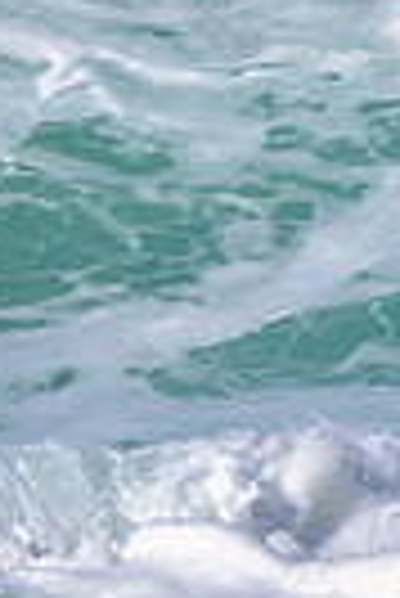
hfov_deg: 0.4
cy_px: 20
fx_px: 65275
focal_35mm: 3927
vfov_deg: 0.5
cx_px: -881
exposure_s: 1/2500
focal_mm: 900
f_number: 11
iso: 560
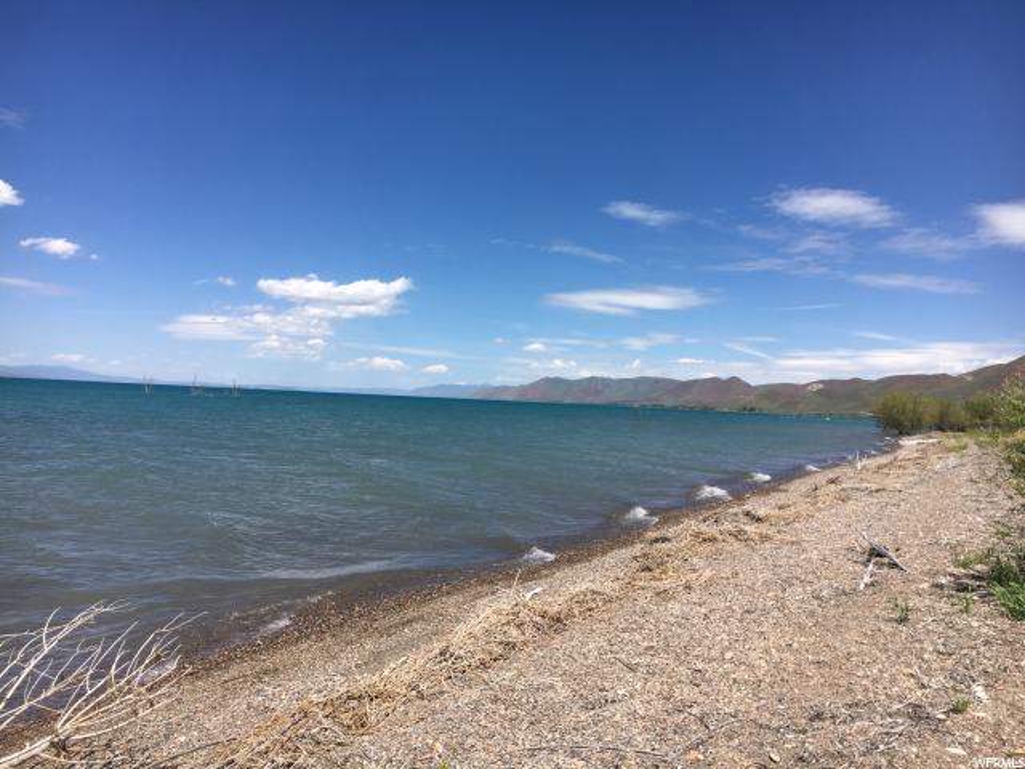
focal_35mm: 29
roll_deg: -3.0
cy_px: 384
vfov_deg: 48.2
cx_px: 512
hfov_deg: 61.7
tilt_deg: -0.4
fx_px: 859
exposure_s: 1/2564
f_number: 2.2
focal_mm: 4.15
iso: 25
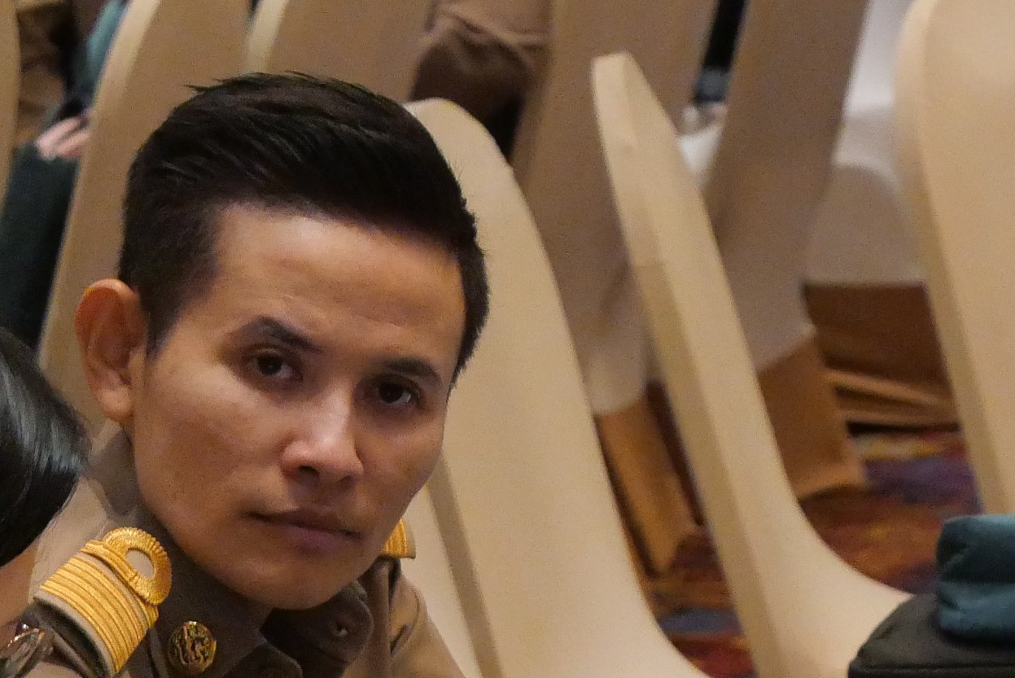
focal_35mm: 369
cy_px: 574
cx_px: 376
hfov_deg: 5.6
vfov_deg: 3.7
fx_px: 10409
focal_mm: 60
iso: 3200
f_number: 5.6
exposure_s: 1/100
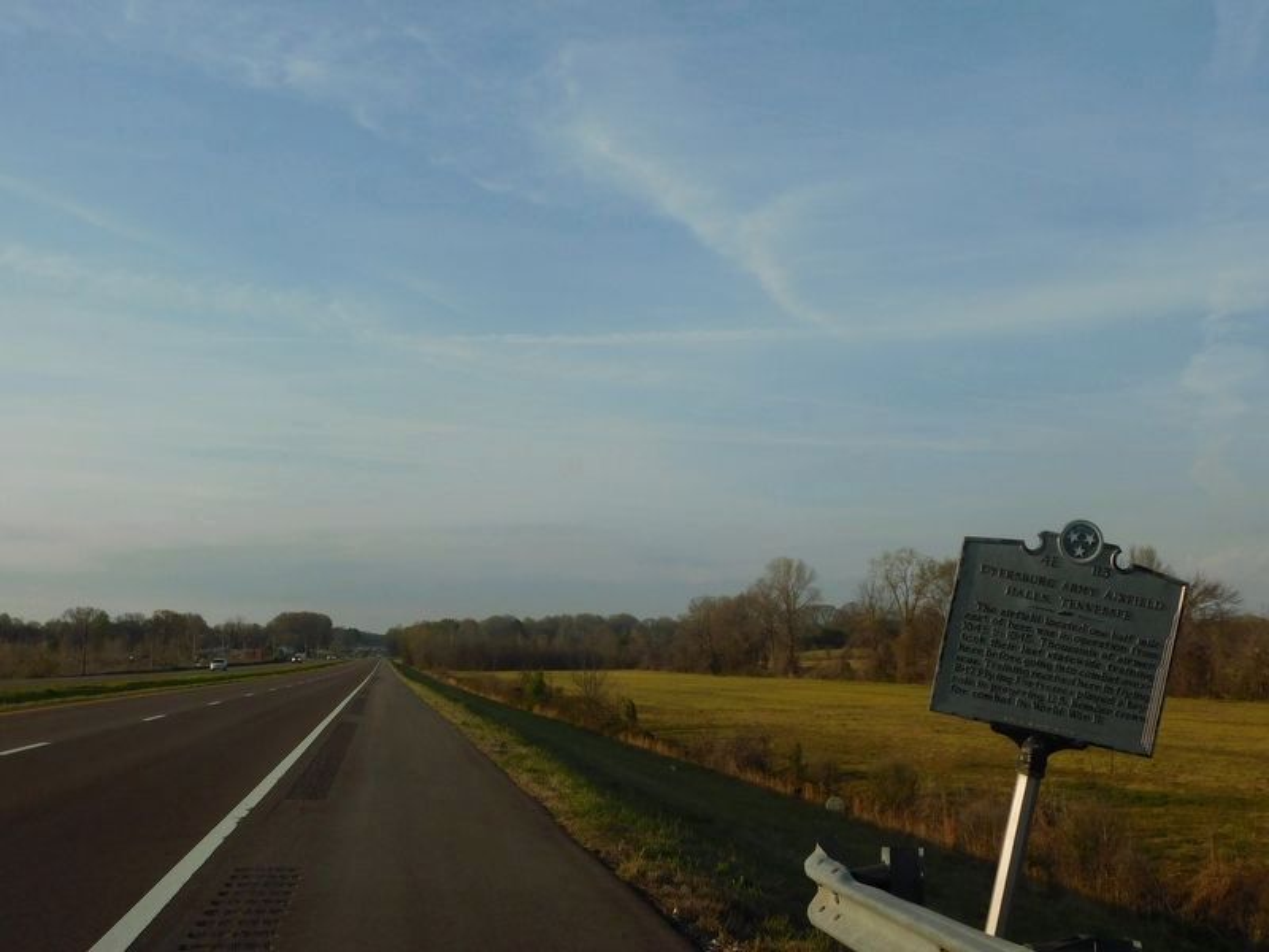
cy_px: 476
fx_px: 1466
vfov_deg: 36.0
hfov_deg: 46.8
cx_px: 634
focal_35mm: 40
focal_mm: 7.1
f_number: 3.6
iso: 125
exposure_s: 1/1250
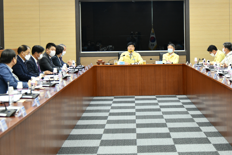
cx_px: 151
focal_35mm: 87
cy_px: 58
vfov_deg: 15.7
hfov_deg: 23.3
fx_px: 561
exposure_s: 1/250
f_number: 4
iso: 2200
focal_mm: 58
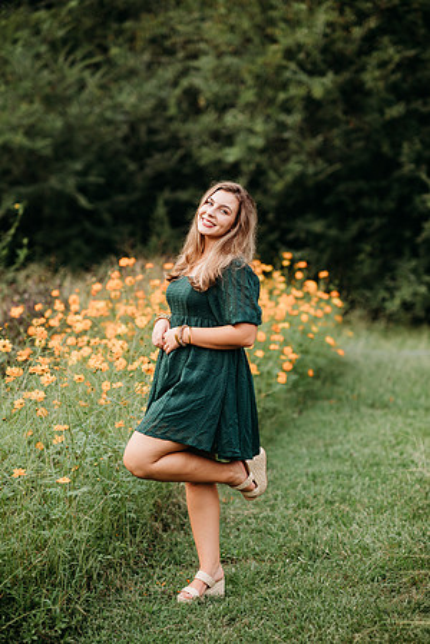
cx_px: 215
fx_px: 1523
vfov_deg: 23.9
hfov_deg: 16.1
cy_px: 322
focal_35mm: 85
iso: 100
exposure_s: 1/800
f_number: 2.2
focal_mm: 85
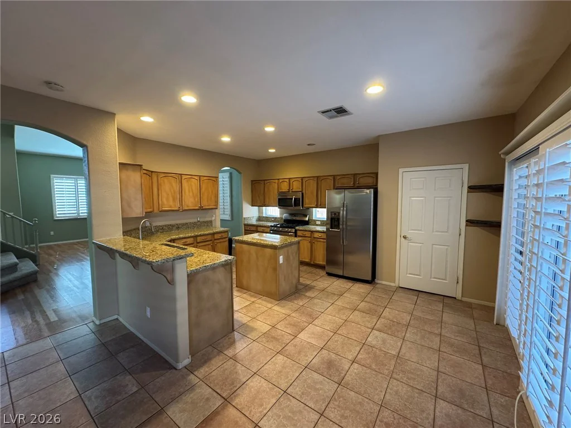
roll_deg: +0.1
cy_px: 214
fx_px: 231
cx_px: 286
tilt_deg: -4.6
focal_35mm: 14
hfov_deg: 102.1
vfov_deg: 85.7
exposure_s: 1/60
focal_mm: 2.22
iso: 400
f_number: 2.2
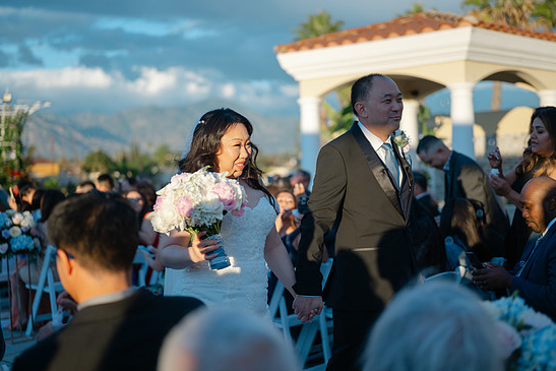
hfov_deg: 37.5
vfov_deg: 25.5
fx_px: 819
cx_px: 272
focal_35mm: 53
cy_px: 189
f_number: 1.8
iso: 64
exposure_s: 1/2000
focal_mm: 50
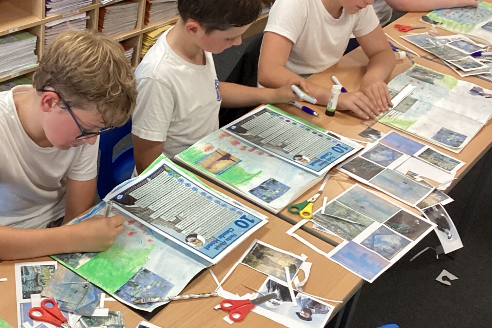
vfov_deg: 24.6
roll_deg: -8.1
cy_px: 167
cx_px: 157
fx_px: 751
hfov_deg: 35.8
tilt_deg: -32.0
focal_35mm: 55
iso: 125
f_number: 2.4
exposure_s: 1/50
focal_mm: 3.3
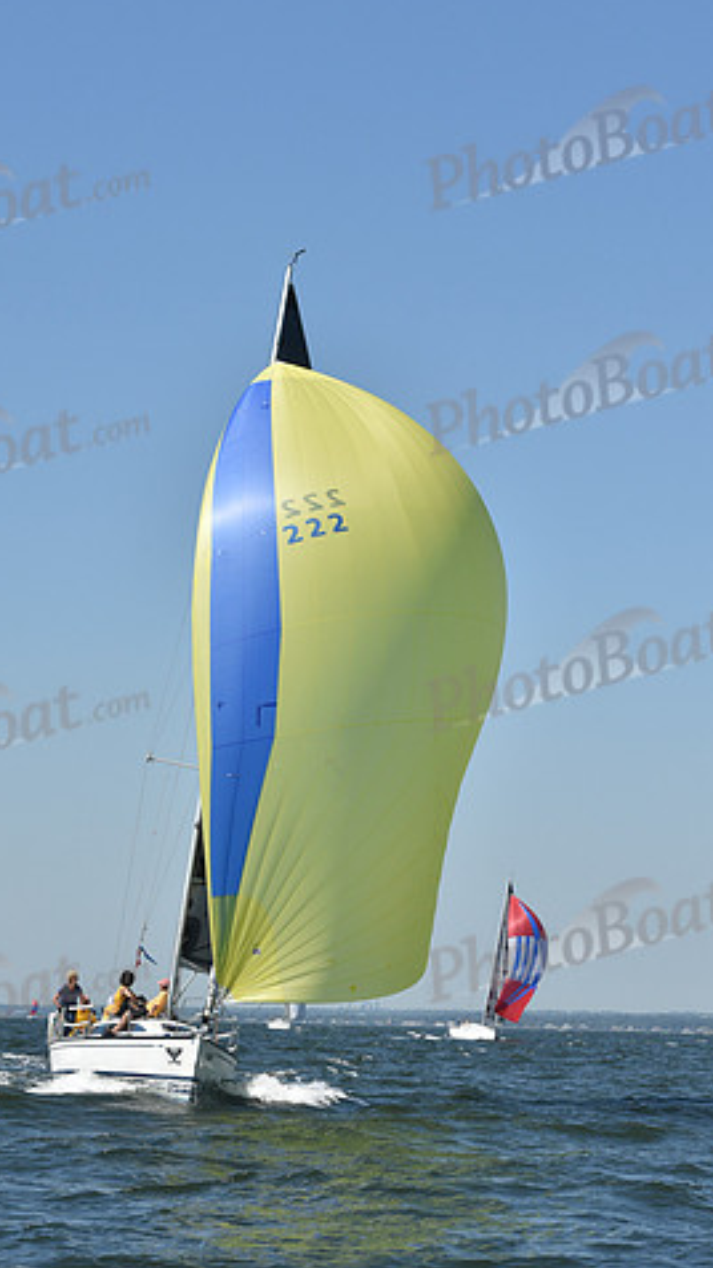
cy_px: 564
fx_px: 3431
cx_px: 289
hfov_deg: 11.9
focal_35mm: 102
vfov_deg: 20.9
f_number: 8
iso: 250
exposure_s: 1/1250
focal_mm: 80
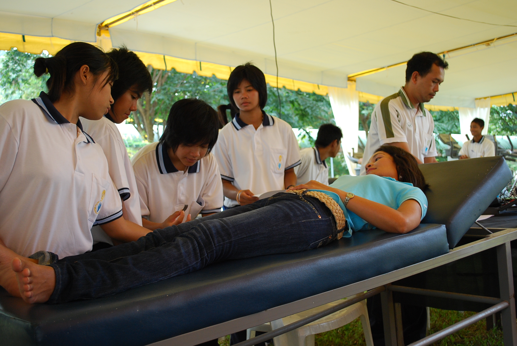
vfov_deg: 32.0
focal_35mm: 42
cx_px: 258
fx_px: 604
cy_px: 173
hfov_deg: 46.3
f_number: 4.5
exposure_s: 1/200
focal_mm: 28
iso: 400
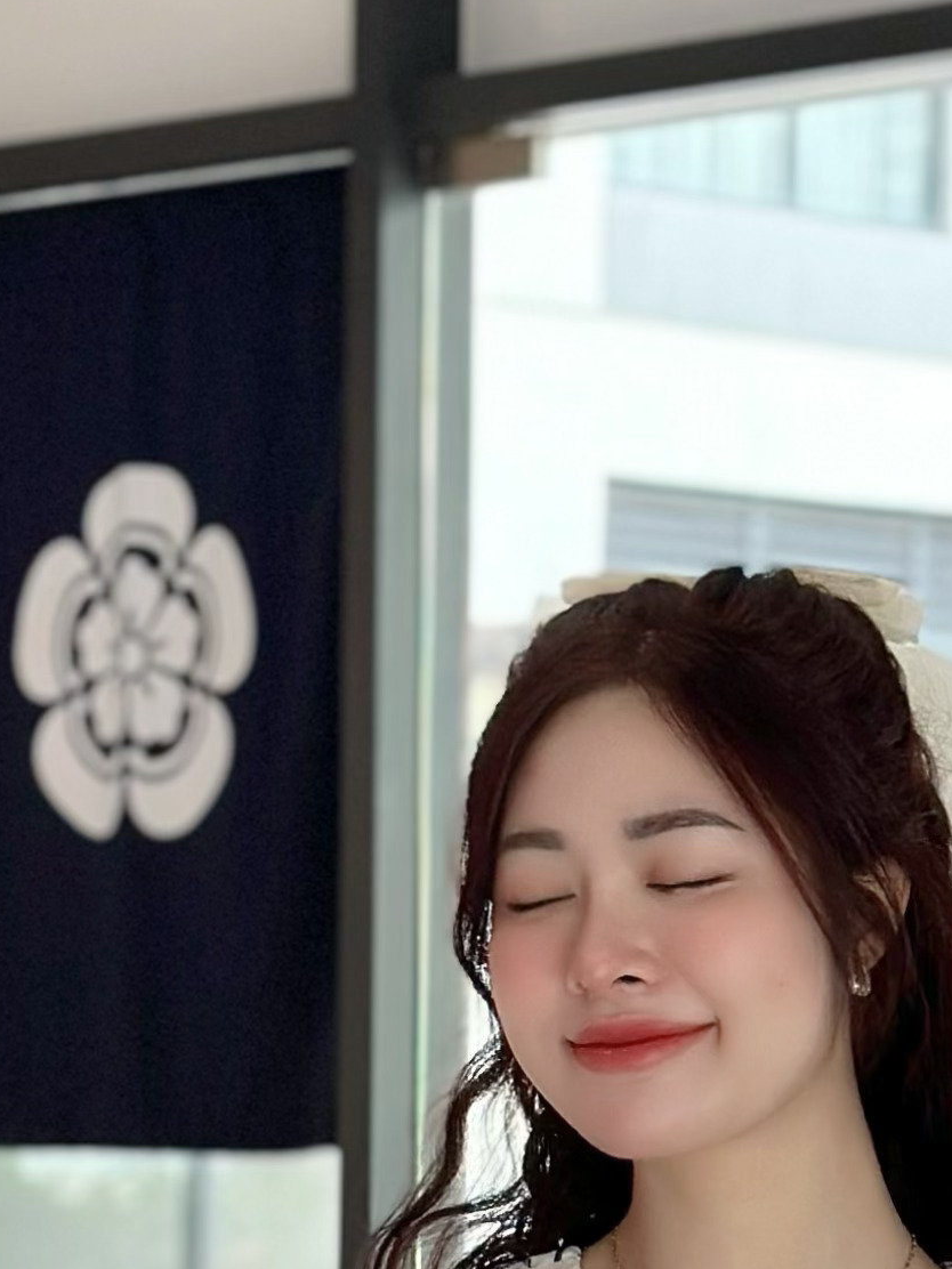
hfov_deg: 8.5
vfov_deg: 11.2
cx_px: 747
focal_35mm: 174
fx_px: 6380
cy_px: 1436
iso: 80
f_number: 1.78
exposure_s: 1/232
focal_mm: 6.86
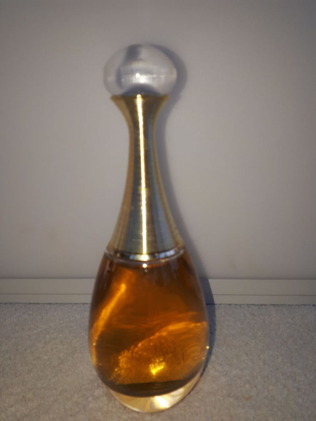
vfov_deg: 65.3
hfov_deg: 51.4
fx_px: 329
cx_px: 158
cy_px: 210
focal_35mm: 27
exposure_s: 1/420
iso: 40
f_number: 1.9
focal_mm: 3.6
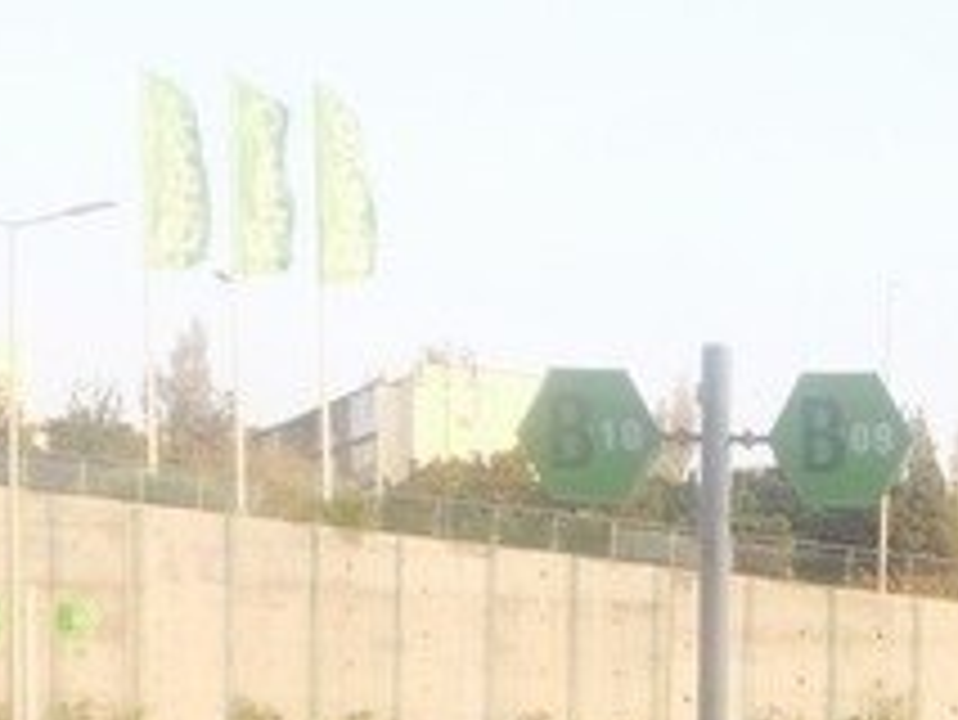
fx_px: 2492
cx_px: 1196
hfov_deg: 20.2
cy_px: 1024
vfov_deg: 15.4
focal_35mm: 90
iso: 32
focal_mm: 4.15
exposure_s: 1/287
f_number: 2.2
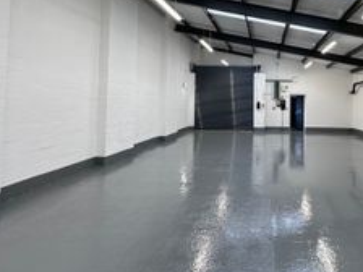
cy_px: 92
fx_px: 262
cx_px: 256
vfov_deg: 53.9
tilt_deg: +2.6
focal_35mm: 25
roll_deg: -0.7
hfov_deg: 66.5
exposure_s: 1/100
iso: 125
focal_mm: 2.22
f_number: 2.2
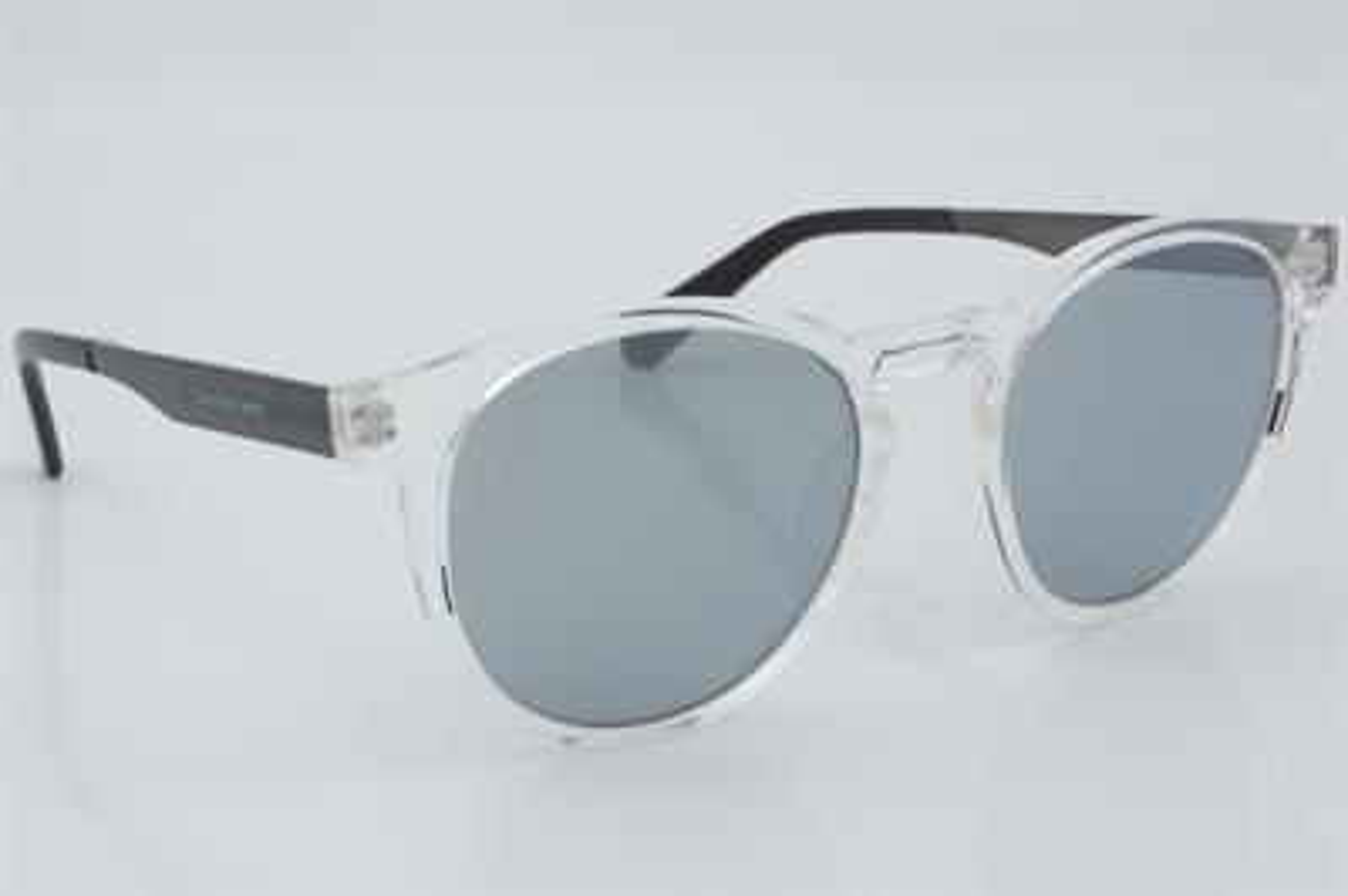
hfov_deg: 27.0
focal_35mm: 75
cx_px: 674
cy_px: 448
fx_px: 2806
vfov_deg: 18.2
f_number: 32
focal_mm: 50
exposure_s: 1/4
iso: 100
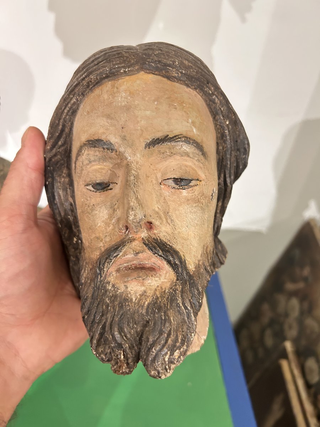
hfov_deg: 53.1
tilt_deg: -38.5
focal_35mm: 26
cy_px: 214
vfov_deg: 67.3
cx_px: 160
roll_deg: -7.0
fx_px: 320
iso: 640
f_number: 1.5
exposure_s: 1/33
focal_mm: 5.7
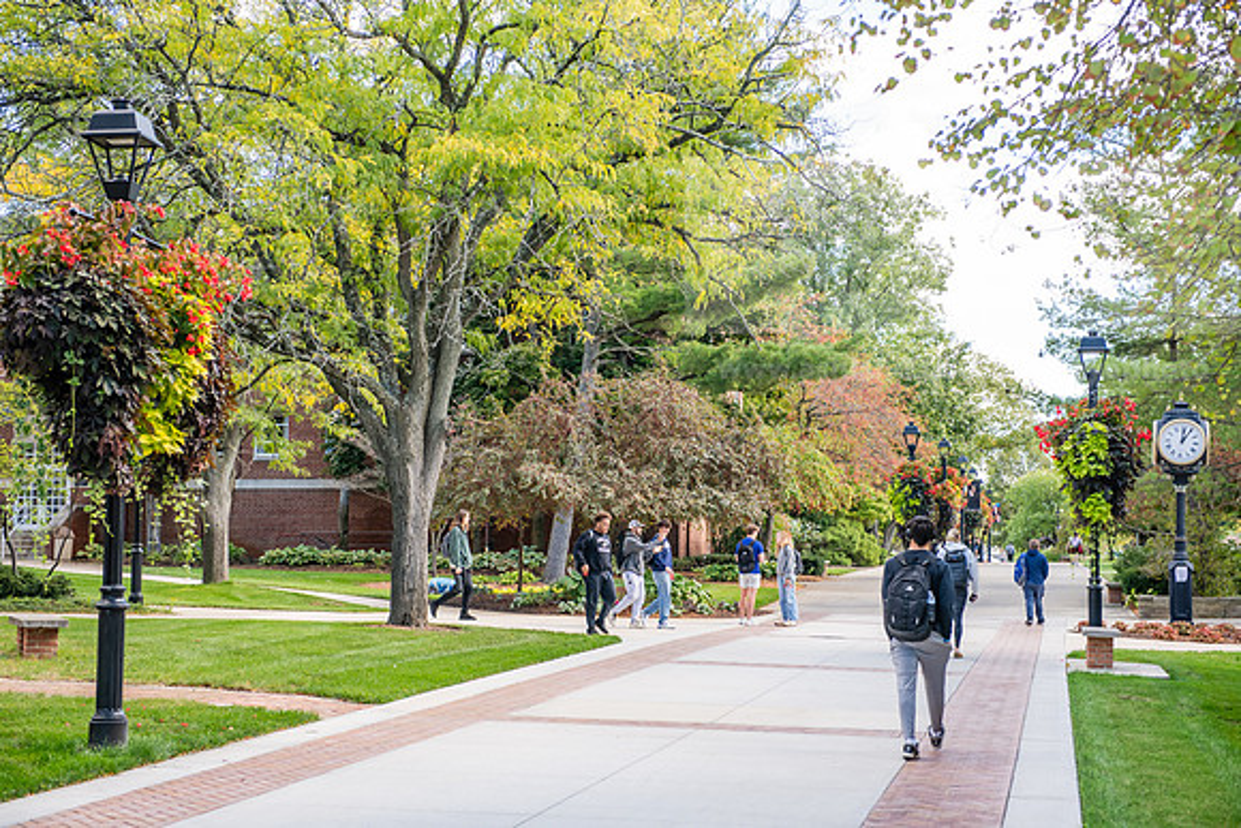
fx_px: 2138
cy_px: 414
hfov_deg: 32.4
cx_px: 620
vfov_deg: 21.9
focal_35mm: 62
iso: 200
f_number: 4
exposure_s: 1/250
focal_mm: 62
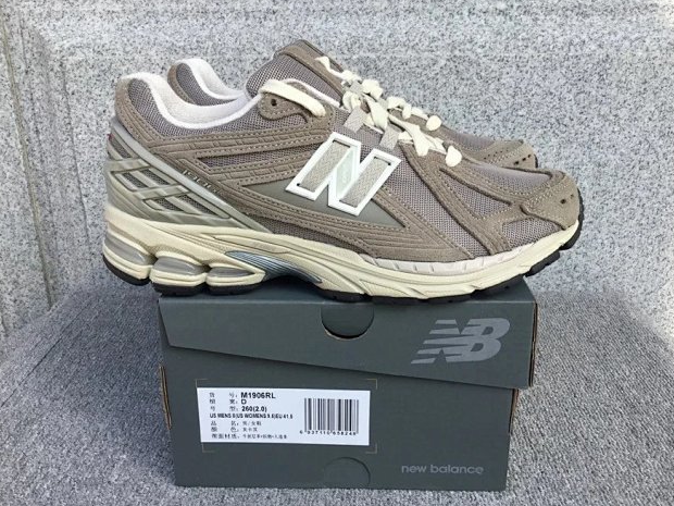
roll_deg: +1.2
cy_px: 256
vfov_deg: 44.2
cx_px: 341
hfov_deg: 56.8
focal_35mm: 32
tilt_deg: -20.1
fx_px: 623
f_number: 2.4
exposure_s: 1/570
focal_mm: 3.3
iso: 25
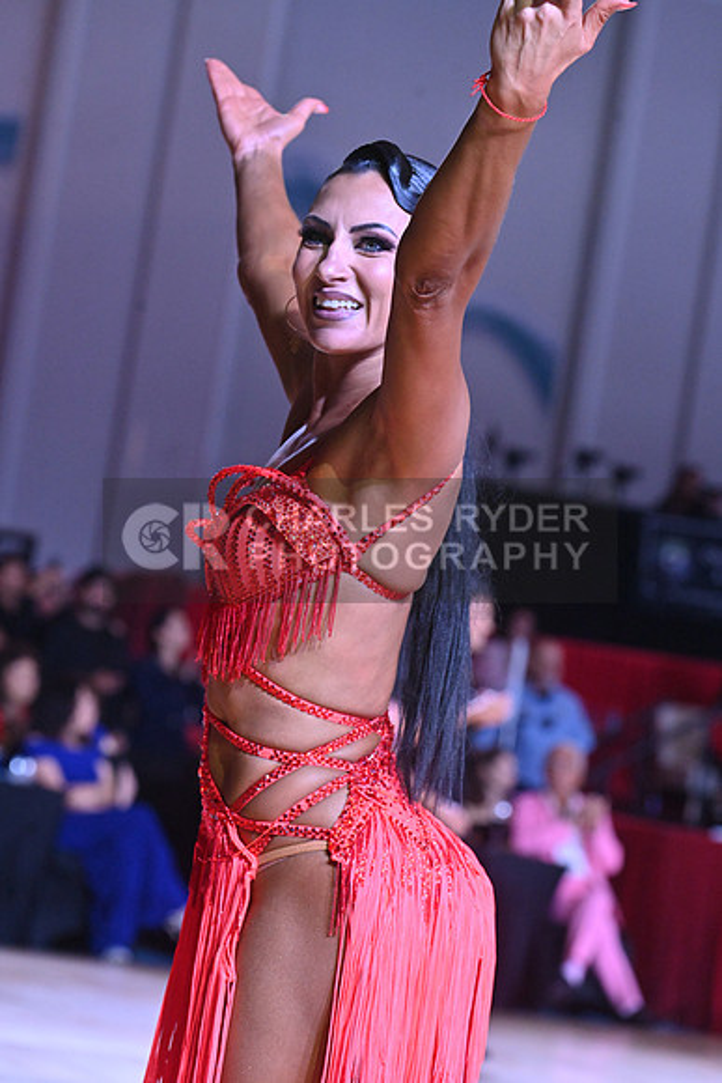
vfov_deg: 15.2
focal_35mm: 135
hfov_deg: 10.2
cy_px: 542
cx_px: 361
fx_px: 4059
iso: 4000
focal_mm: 135
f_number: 7.1
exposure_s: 1/400
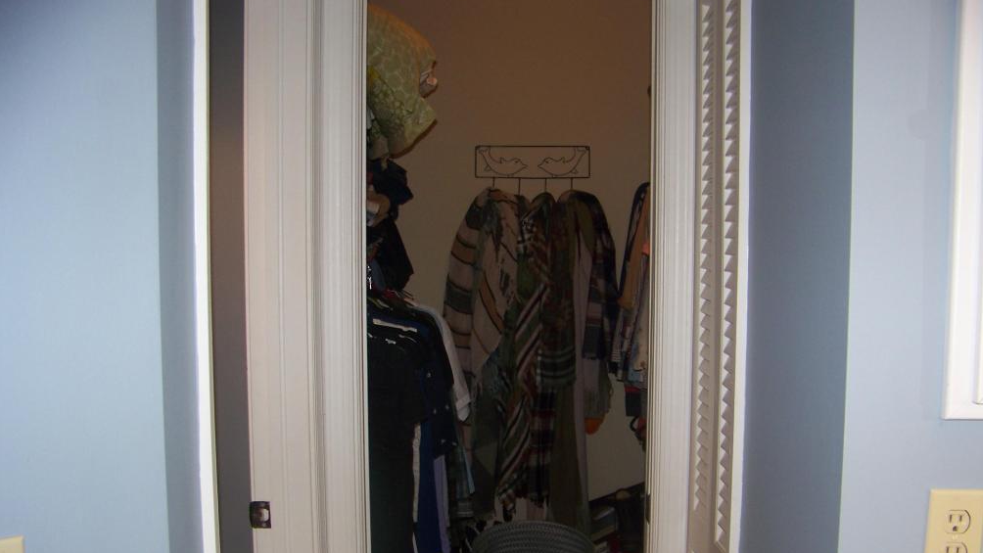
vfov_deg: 29.5
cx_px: 483
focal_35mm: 40
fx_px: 1043
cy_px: 360
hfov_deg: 50.5
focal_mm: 5.85
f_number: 2.8
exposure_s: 1/30
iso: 64
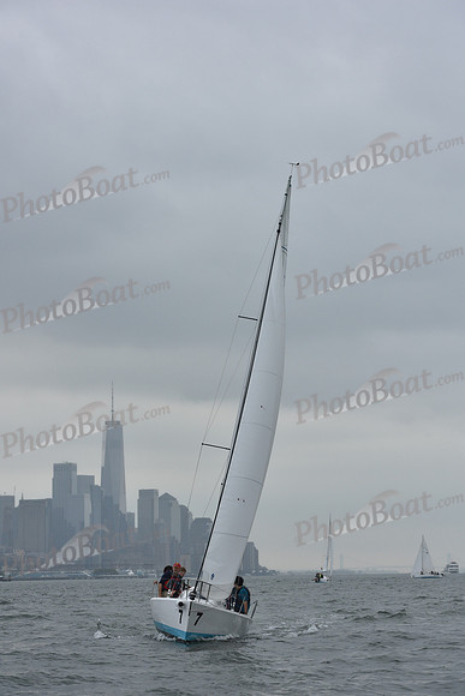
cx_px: 232
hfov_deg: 16.7
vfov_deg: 24.8
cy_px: 348
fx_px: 1588
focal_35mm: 82
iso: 400
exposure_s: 1/800
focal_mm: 82
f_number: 8
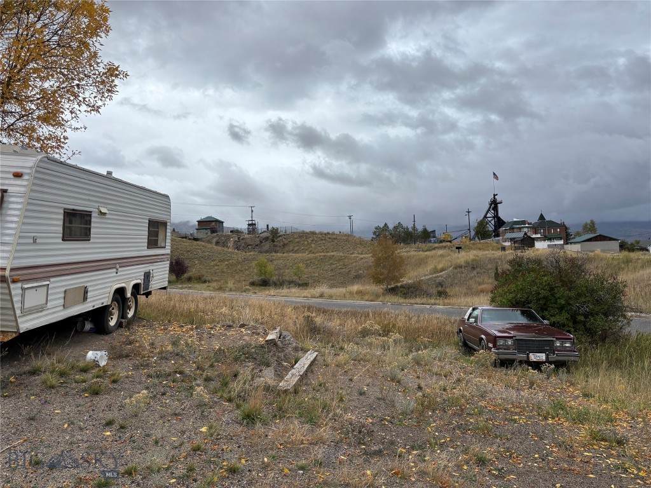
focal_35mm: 26
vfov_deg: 53.1
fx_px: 489
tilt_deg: +1.5
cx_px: 326
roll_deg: +3.5
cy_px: 244
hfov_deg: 67.3
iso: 50
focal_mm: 5.96
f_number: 1.6
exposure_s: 1/2024
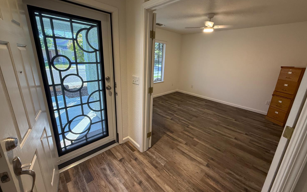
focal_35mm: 15
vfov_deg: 74.7
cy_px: 91
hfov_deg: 101.5
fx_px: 125
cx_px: 153
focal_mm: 2.22
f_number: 2.2
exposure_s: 1/120
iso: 320
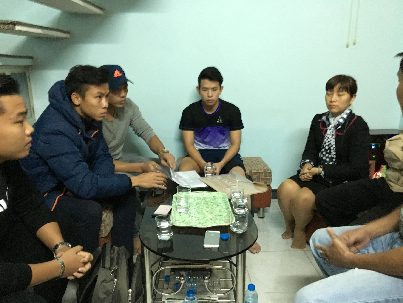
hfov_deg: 61.7
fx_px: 338
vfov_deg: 48.2
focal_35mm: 29
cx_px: 202
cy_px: 152
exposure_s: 1/17
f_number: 2.2
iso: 500
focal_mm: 4.15
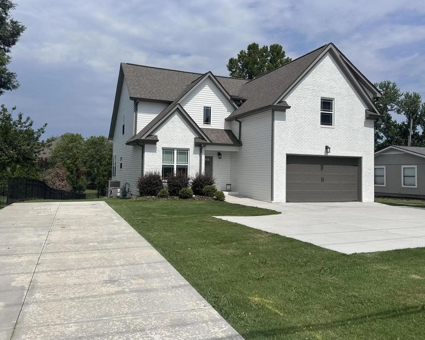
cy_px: 154
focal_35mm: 28
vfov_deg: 51.4
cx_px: 203
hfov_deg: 62.2
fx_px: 352
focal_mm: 6.86
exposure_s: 1/12048
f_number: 1.78
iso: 80
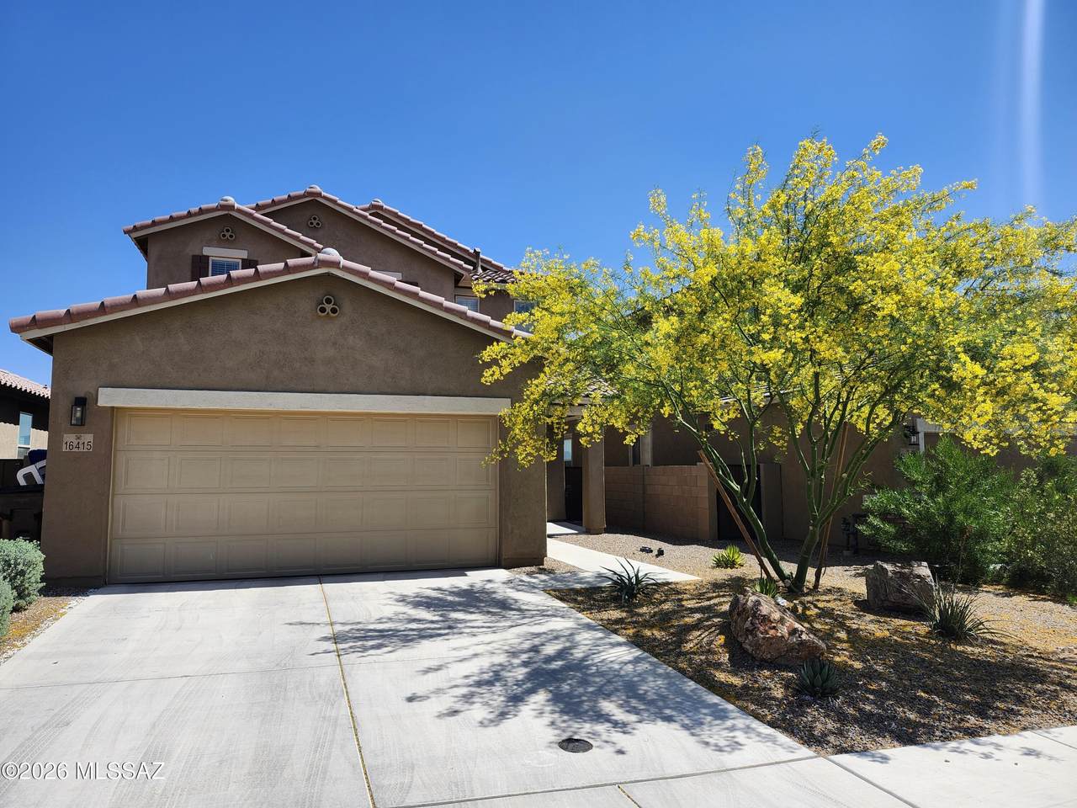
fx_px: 716
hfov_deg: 73.9
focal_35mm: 23
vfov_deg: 58.9
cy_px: 404
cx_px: 538
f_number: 1.8
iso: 25
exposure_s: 1/1794
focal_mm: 5.54
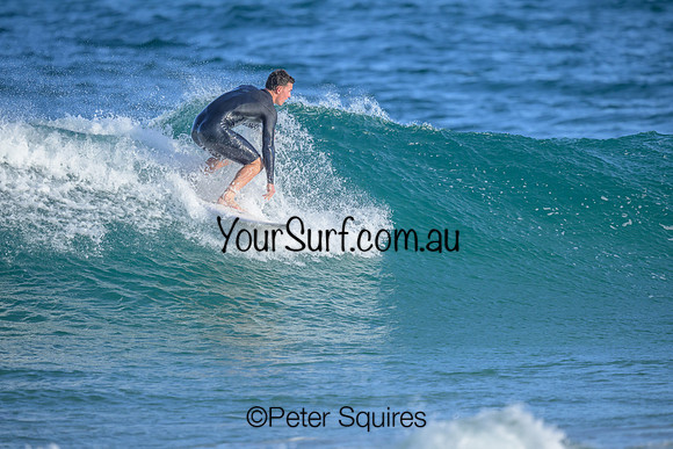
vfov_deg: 1.7
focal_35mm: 800
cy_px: 224
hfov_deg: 2.6
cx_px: 336
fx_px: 14958
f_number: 6.3
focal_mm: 800
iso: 720
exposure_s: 1/2000
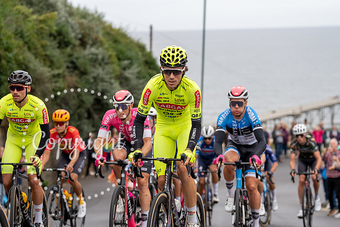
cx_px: 170
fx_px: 973
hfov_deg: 19.8
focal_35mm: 103
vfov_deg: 13.3
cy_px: 114
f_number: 3.5
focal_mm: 103
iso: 320
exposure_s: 1/1000
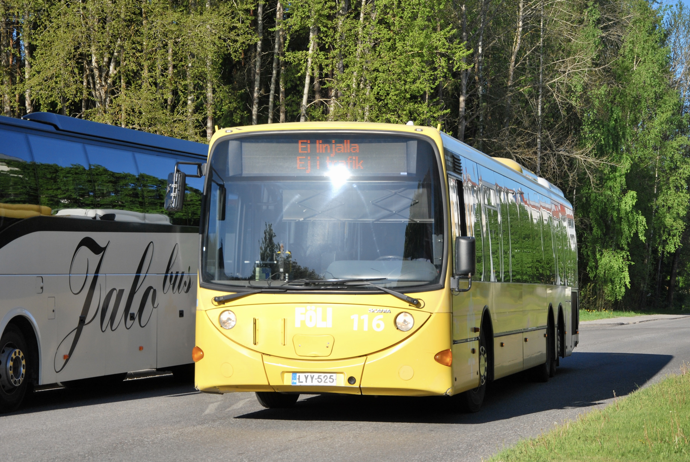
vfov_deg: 14.7
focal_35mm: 93
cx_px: 345
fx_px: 1784
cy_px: 231
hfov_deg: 21.9
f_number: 8
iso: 200
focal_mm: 62
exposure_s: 1/640
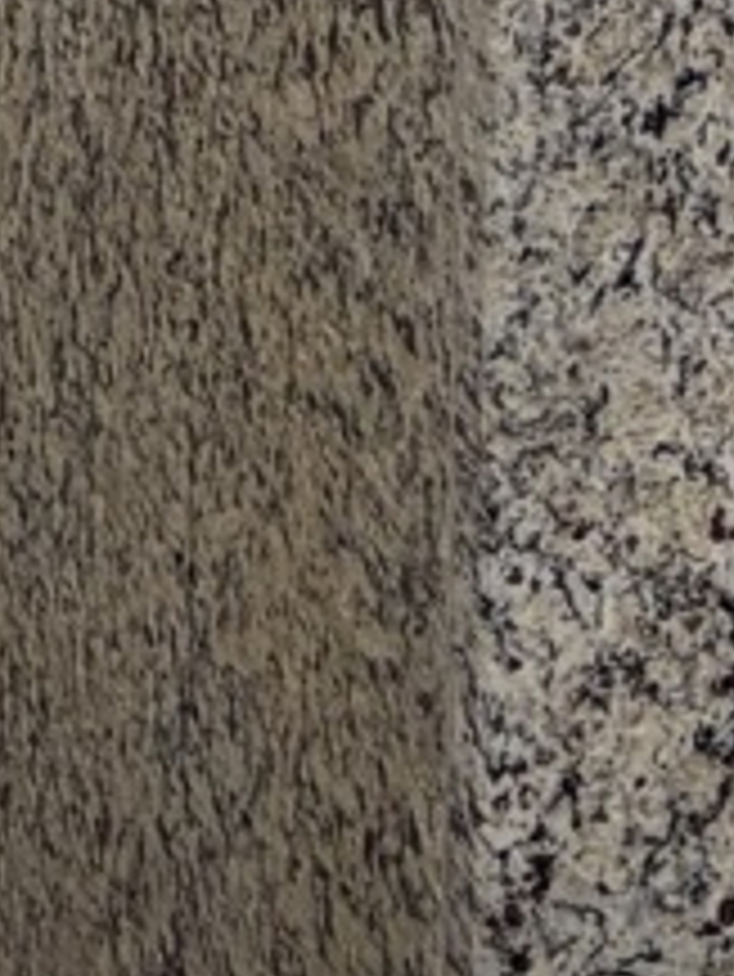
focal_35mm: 103
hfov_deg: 12.0
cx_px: -946
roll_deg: +0.5
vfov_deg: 14.6
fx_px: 2909
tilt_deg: -2.8
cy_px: -1151
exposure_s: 1/770
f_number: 2.2
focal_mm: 2.22
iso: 32
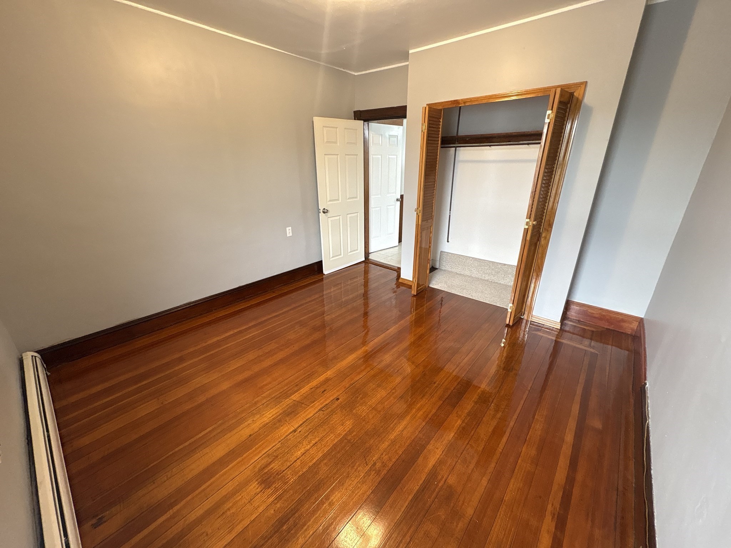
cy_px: 274
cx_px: 366
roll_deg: +0.9
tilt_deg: -21.0
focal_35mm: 14
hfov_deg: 102.1
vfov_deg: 85.7
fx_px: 296
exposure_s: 1/60
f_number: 2.2
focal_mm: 2.22
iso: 160
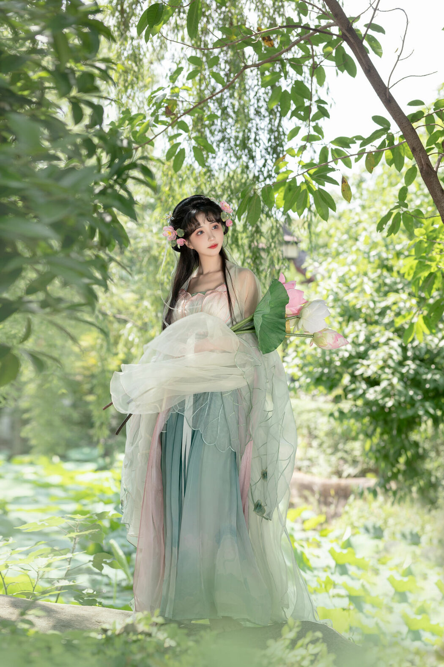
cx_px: 222
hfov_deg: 16.1
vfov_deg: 23.9
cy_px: 334
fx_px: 1572
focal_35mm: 85
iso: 100
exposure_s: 1/160
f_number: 3.5
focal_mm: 85
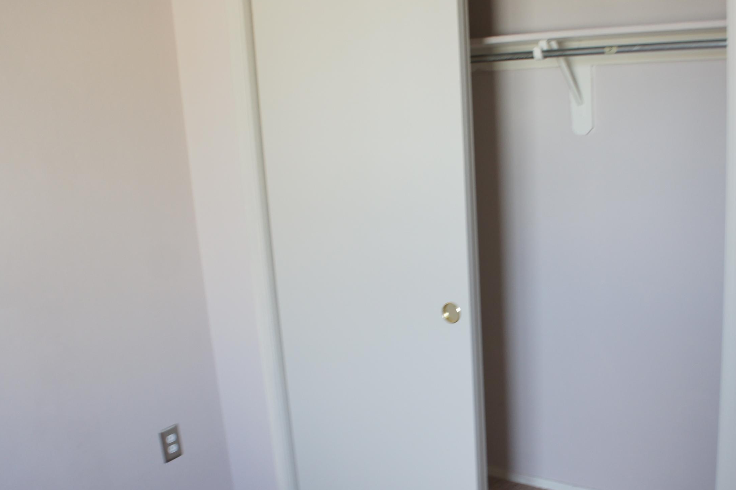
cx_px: 460
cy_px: 295
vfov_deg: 35.8
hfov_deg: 51.4
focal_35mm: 37
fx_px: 756
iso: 250
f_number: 4.5
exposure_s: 1/30
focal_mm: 18
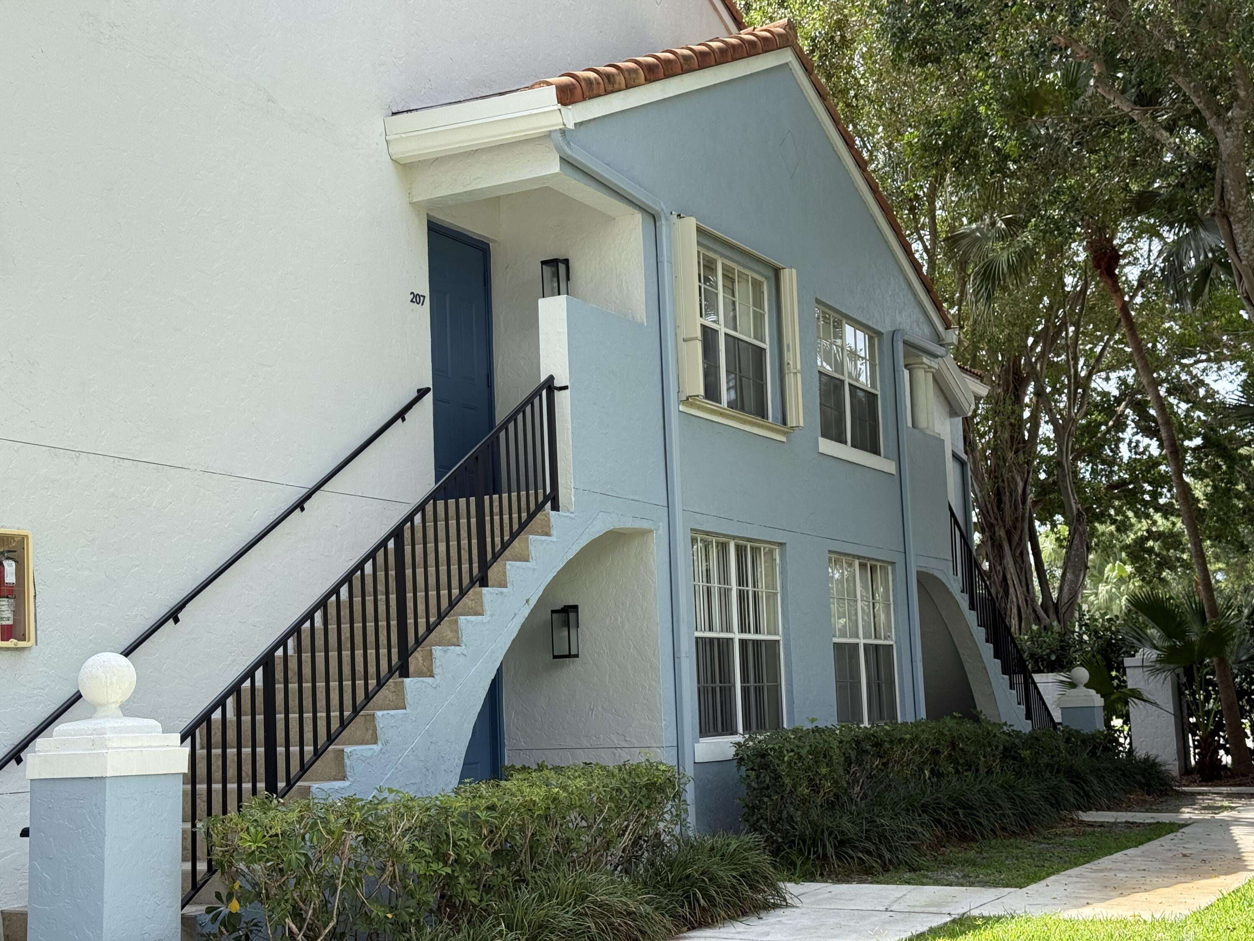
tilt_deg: +7.6
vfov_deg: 30.3
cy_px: 470
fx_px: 1739
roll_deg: +1.8
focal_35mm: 48
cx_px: 627
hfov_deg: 39.7
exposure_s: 1/1330
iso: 80
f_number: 1.78
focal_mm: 6.76
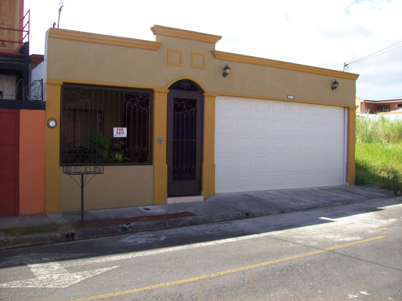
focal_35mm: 36
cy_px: 150
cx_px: 201
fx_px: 418
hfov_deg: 51.4
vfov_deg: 39.7
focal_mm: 6
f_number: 2.7
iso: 80
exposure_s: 1/644
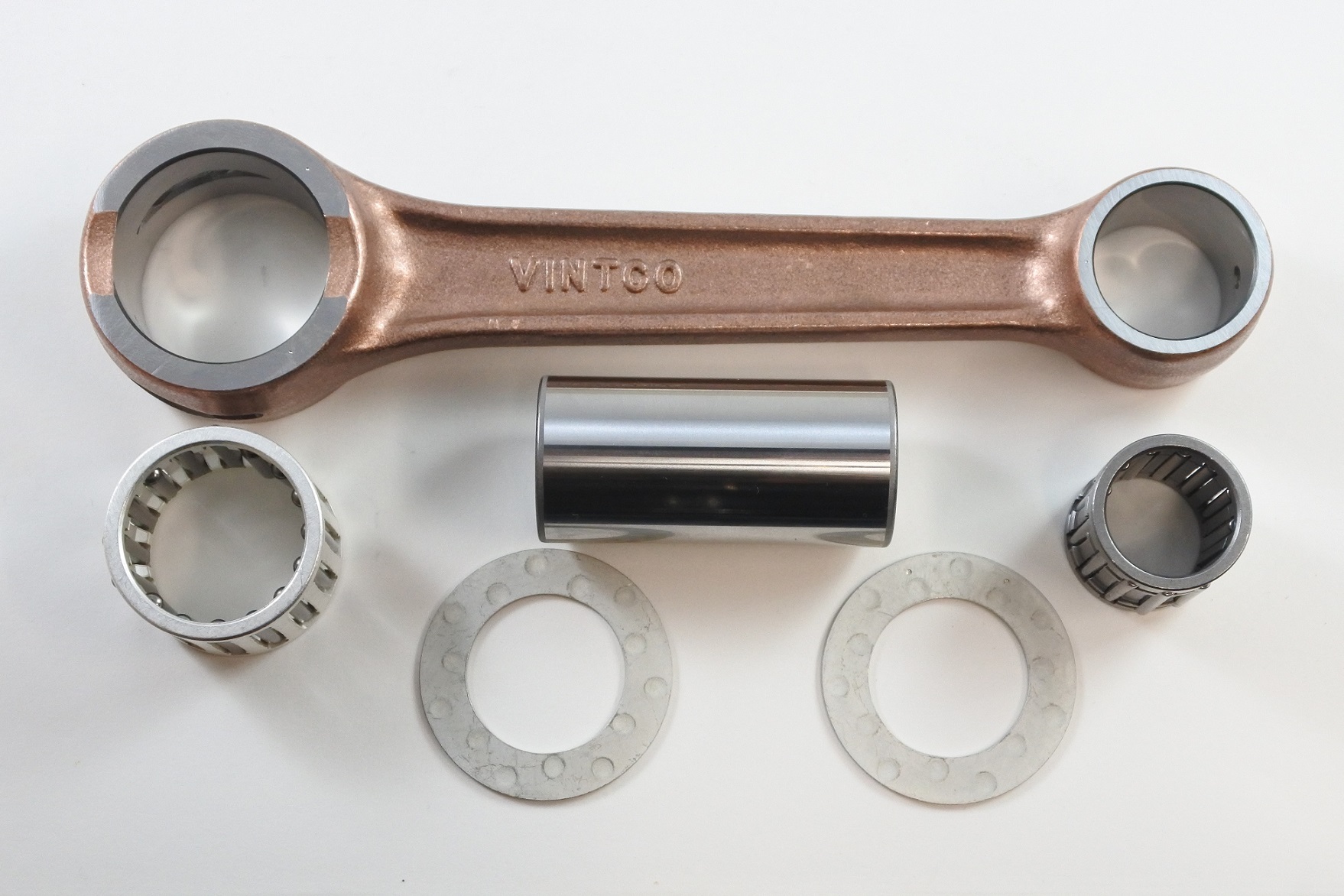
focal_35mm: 43
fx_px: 1605
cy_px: 448
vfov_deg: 31.2
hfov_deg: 45.4
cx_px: 672
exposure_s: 1/125
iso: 800
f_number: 4.5
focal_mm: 16.1
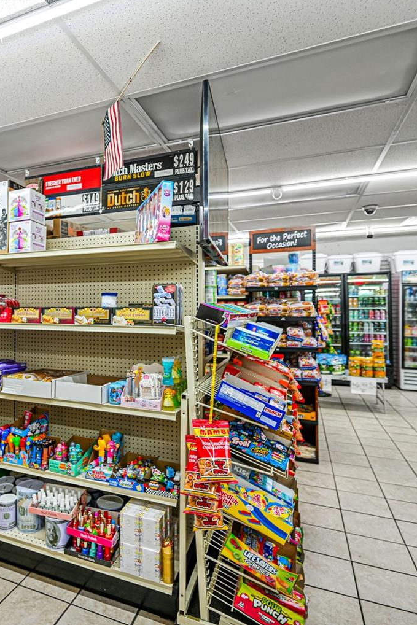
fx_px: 382
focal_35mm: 22
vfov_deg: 78.5
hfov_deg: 54.6
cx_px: 105
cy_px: 302
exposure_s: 1/50
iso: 100
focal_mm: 14
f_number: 4
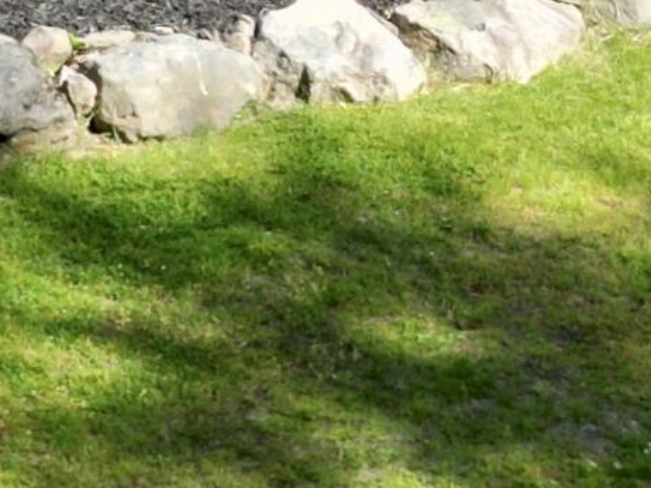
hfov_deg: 12.5
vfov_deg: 9.4
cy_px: -117
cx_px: -66
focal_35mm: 156
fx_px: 2932
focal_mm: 6.72
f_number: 1.7
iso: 100
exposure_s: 1/1250
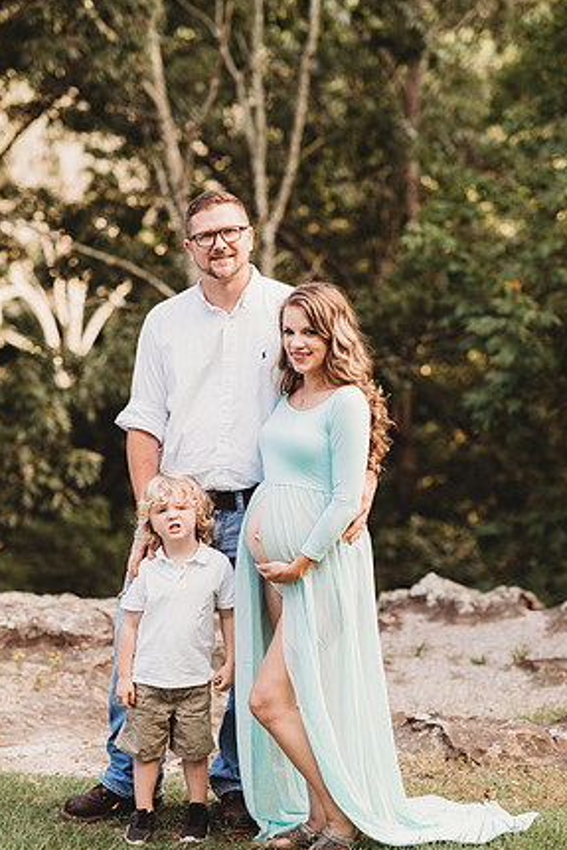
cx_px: 279
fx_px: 2101
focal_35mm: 89
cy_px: 433
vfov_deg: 22.9
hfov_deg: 15.4
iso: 160
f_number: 2.5
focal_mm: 85
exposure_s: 1/320
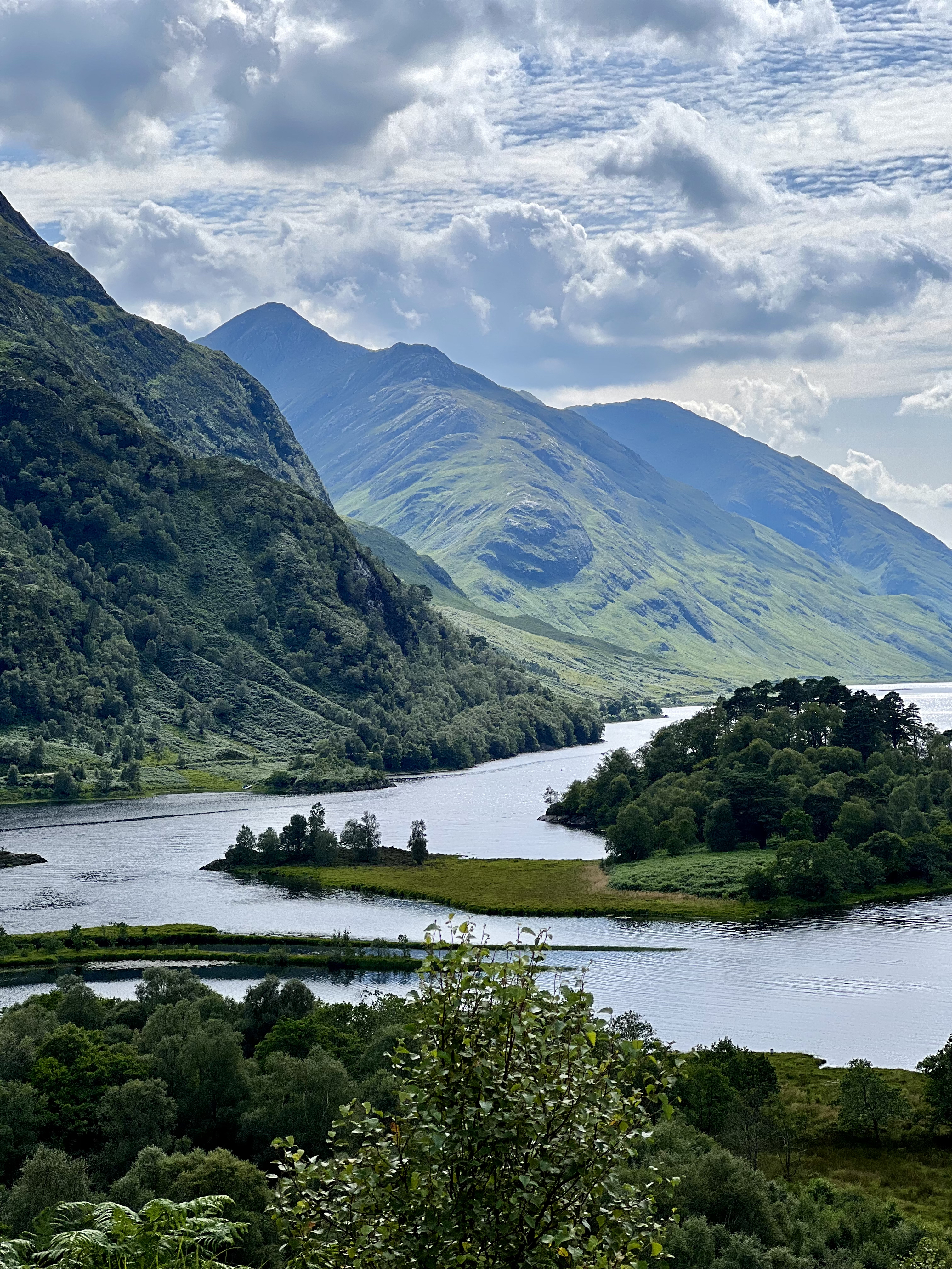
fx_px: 2824
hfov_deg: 19.1
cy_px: 634
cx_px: 476
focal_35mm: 77
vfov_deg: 25.3
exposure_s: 1/1277
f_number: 2.8
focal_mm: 9
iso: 32
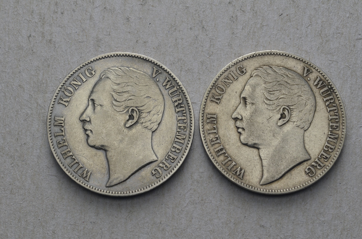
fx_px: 828
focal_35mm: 82
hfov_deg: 24.7
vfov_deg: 16.5
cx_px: 181
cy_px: 120
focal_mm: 55
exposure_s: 1/250
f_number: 14
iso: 400
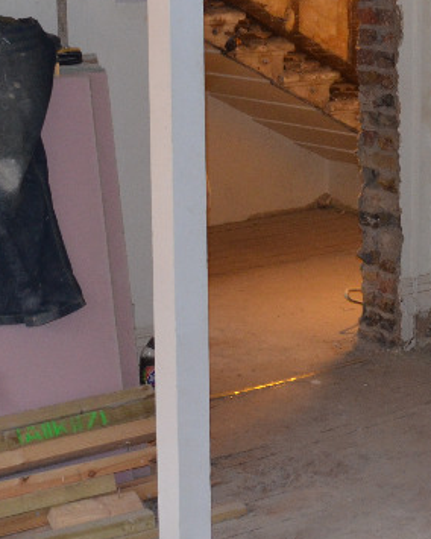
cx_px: 393
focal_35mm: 95
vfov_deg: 20.0
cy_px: 143
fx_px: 1515
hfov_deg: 16.0
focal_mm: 20
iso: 800
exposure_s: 1/60
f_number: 3.8
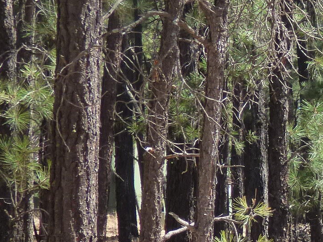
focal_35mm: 208
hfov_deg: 9.3
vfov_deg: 7.1
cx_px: 439
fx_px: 1940
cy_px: 243
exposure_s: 1/250
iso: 160
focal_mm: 10.34
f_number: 4.1
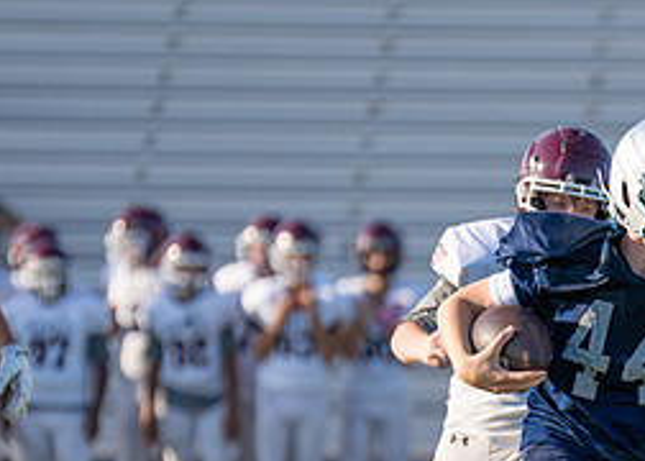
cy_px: 505
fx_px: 10954
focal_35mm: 598
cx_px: 669
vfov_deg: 2.4
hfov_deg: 3.4
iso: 320
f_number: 2.8
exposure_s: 1/3200
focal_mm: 200
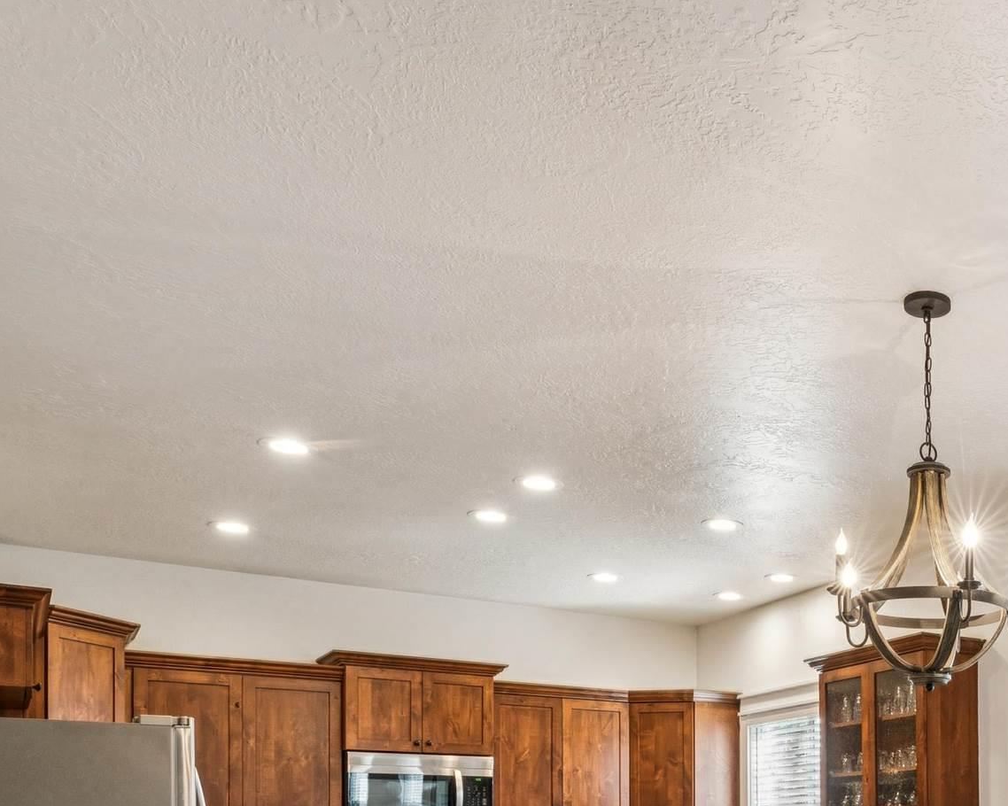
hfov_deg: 41.0
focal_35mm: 40
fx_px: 1186
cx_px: 977
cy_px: 849
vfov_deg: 33.5
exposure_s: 1/4
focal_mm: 15.7
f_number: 13
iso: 400
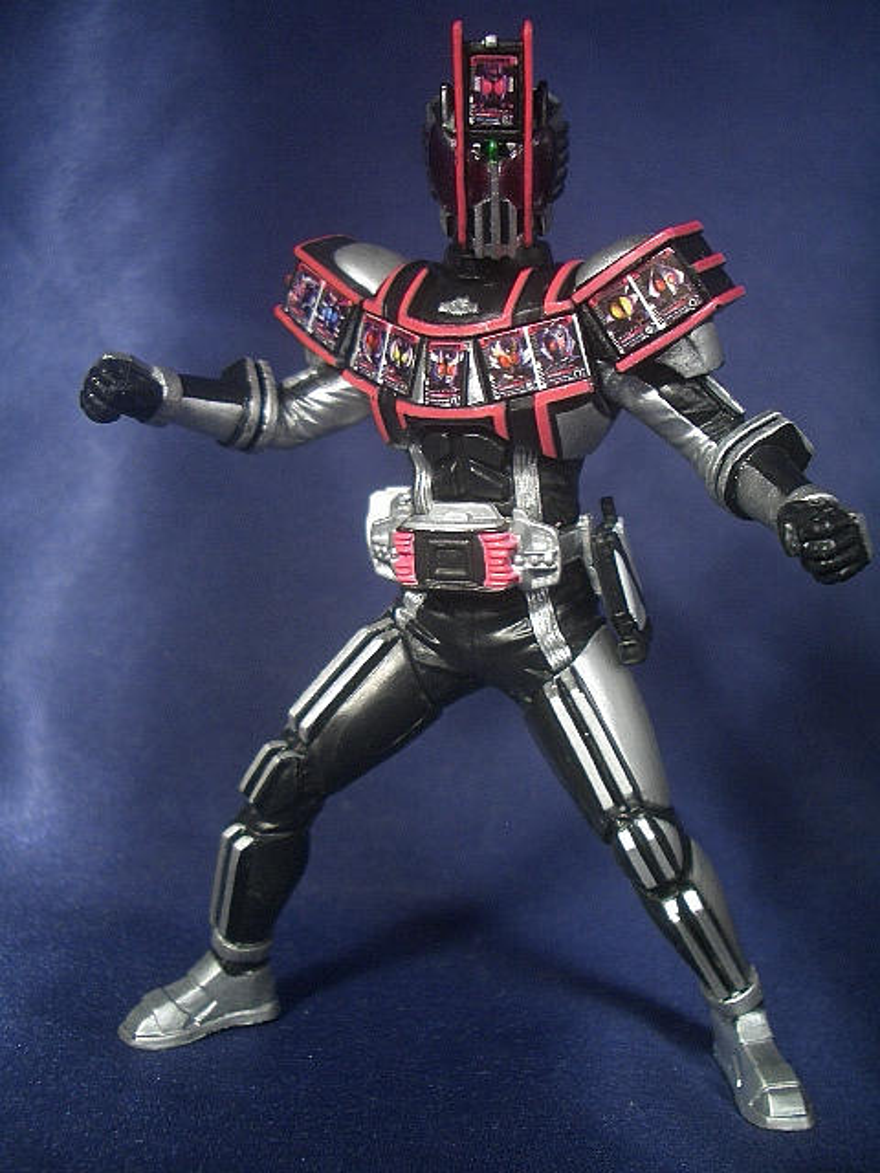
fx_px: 1186
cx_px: 440
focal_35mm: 35
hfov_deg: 40.7
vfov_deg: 52.6
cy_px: 586
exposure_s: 1/25
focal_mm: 5.8
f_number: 2.6
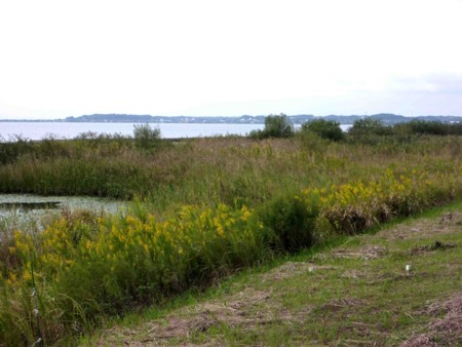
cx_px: 231
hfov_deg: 31.2
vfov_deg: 23.7
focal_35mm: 62
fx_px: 828
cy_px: 174
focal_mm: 11
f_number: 5.2
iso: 125
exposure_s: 1/160
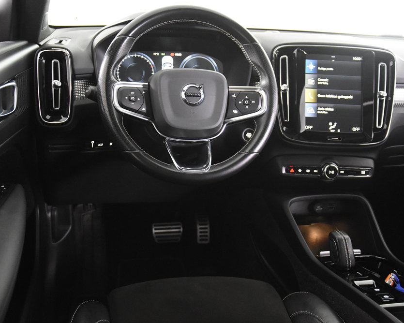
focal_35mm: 38
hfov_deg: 47.7
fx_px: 454
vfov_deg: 39.2
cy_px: 163
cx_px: 163
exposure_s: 1/30
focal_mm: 22
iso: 4500
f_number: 3
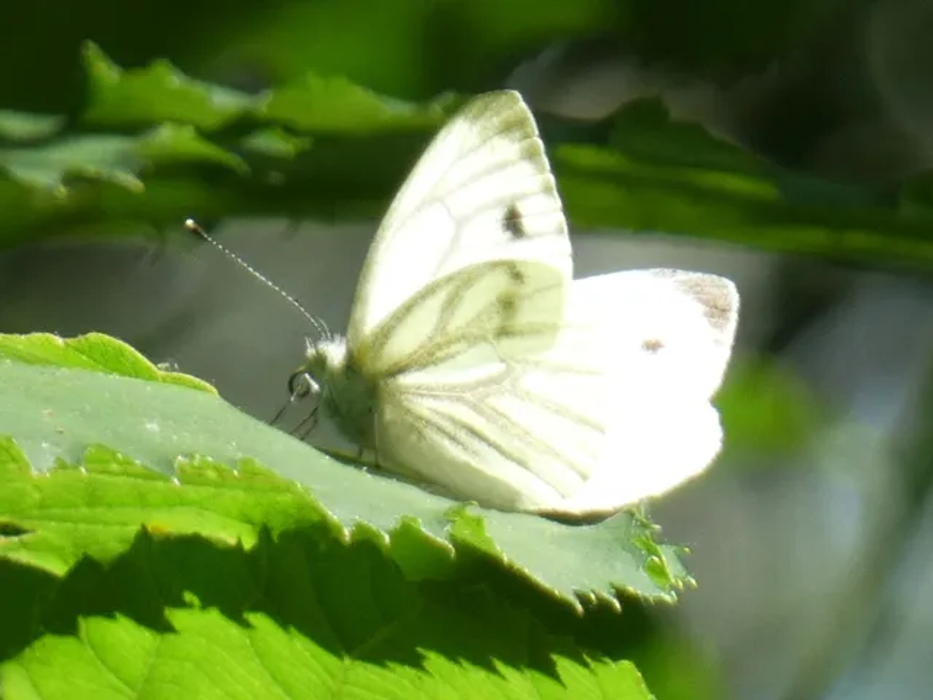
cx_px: 466
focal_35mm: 584
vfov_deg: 2.5
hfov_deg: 3.4
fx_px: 15740
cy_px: 350
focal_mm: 104.7
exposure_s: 1/100
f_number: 5.6
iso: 125
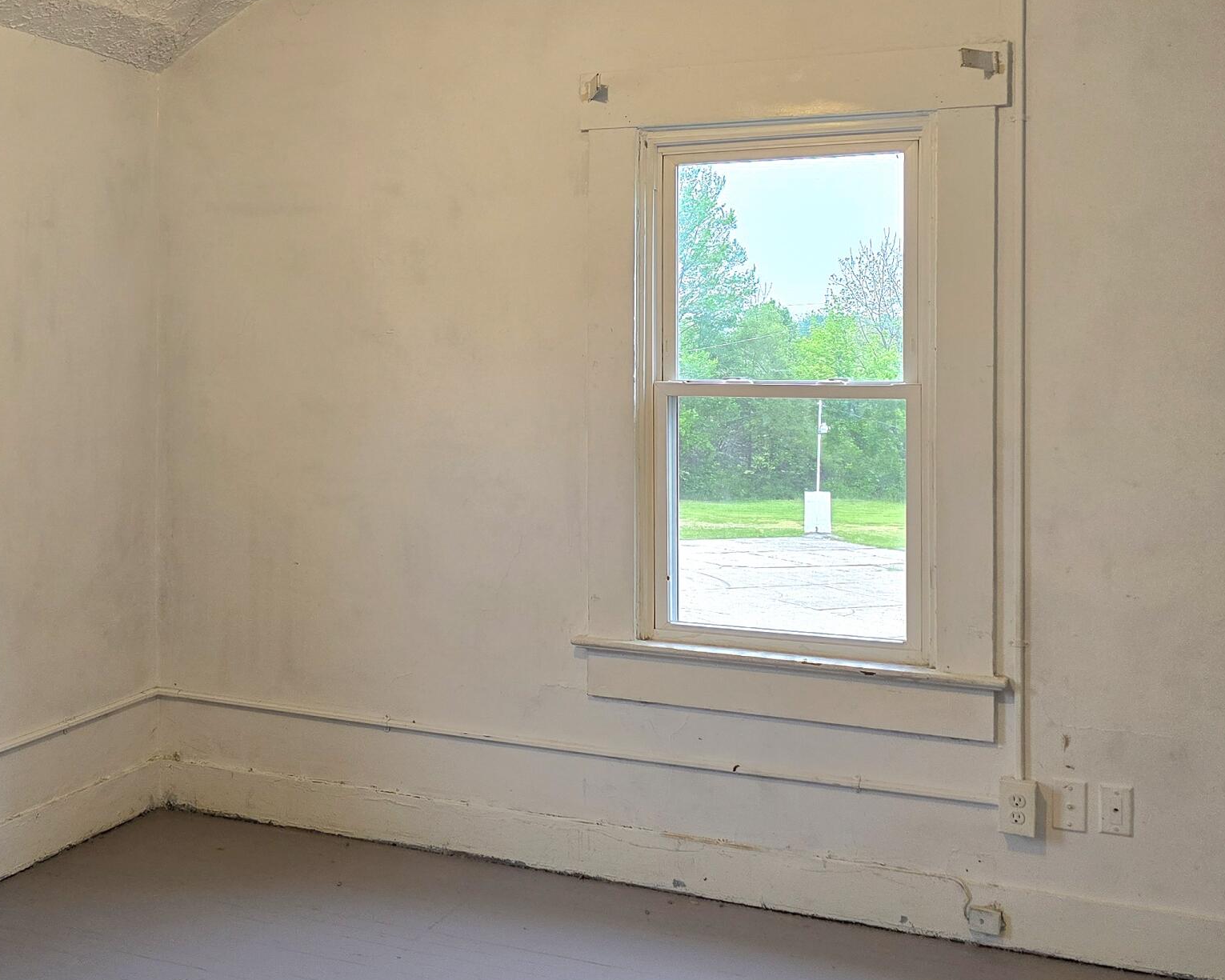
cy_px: 368
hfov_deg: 41.0
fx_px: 1595
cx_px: 336
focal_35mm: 44
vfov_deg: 34.0
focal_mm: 6.3
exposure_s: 1/182
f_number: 1.7
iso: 125
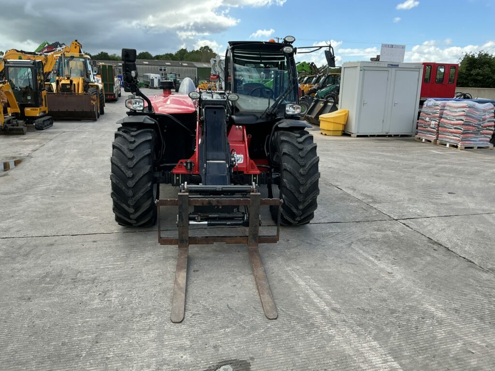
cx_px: 248
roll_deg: -3.7
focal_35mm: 28
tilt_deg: -13.8
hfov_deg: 63.4
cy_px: 186
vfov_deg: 49.7
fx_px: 400
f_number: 1.8
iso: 25
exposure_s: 1/683
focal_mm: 3
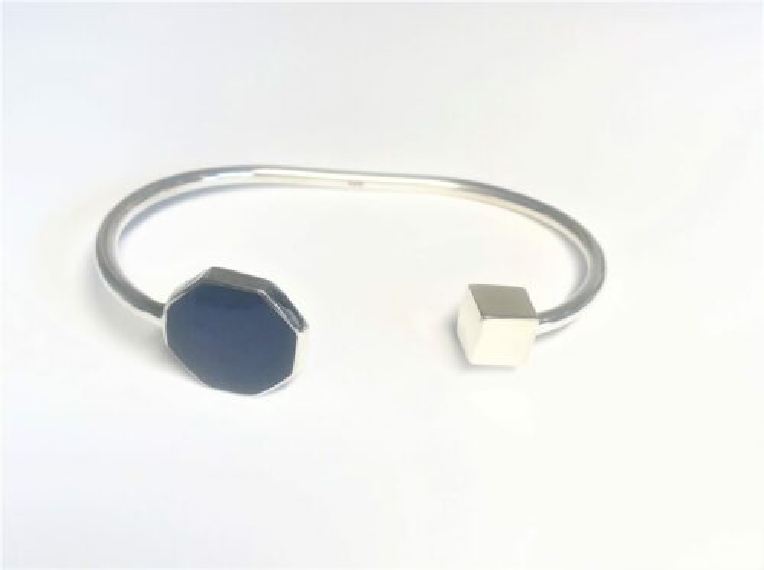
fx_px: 617
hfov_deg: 63.5
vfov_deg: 49.6
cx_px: 382
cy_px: 285
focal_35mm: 28
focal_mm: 3.99
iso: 25
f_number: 1.8
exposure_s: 1/50
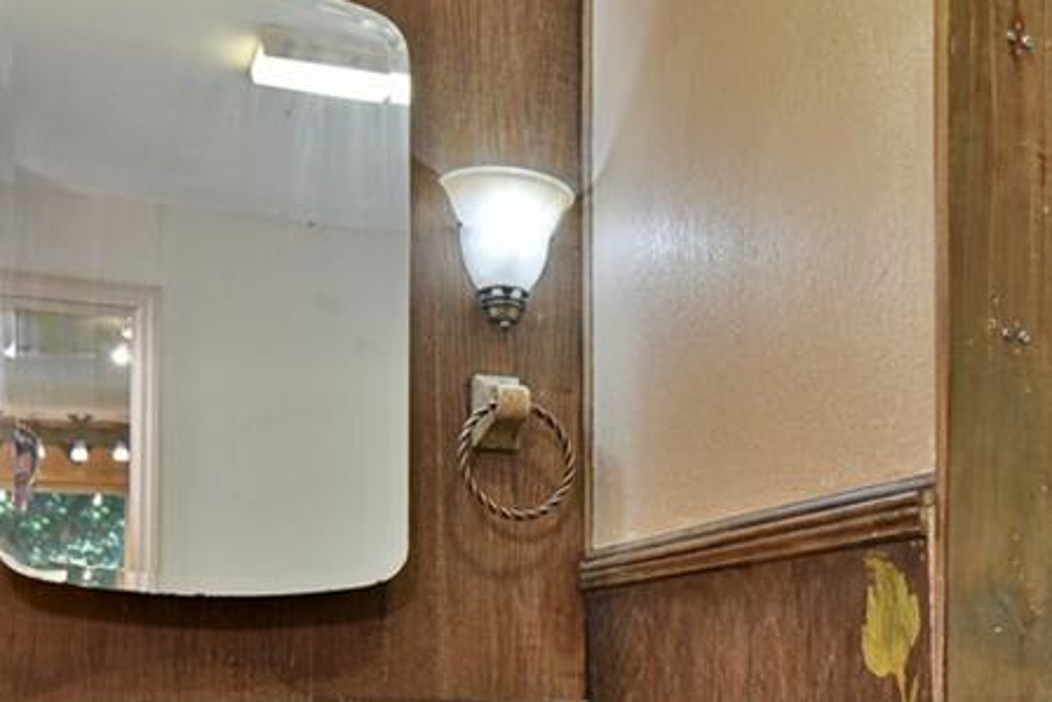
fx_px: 1403
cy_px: 668
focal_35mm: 48
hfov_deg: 40.6
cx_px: 707
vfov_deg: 26.9
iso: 1600
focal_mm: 21
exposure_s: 1/60
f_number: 4
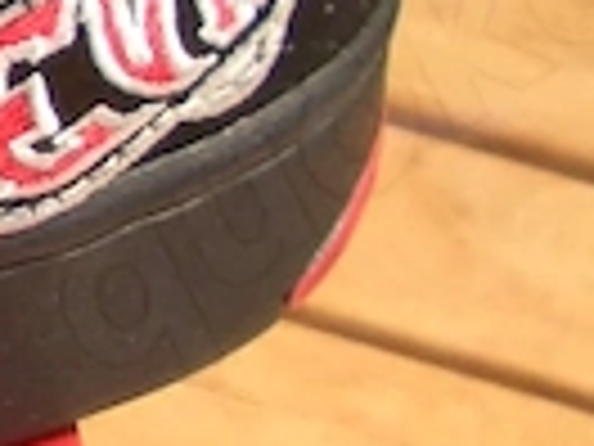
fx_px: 4547
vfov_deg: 5.6
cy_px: 95
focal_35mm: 265
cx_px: -1044
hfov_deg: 6.9
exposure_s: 1/640
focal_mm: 5.8
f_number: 2.6
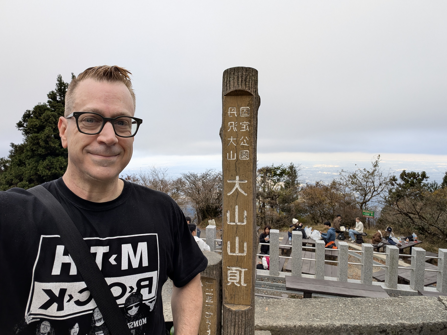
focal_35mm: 18
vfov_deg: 71.6
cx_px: 224
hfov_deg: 87.8
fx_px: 232
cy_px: 168
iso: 52
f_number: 2.2
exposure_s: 1/241
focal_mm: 2.71
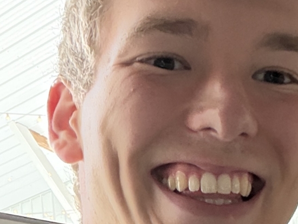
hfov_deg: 18.3
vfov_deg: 13.8
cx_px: 85
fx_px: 922
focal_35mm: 107
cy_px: 172
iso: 250
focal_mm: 2.69
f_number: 1.9
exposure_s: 1/40
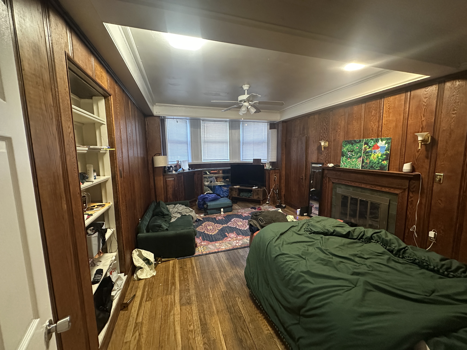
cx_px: 234
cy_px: 175
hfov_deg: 102.1
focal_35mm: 14
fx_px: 189
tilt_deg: -6.7
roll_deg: +0.6
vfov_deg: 85.7
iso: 1000
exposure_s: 1/60
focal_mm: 2.22
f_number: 2.2
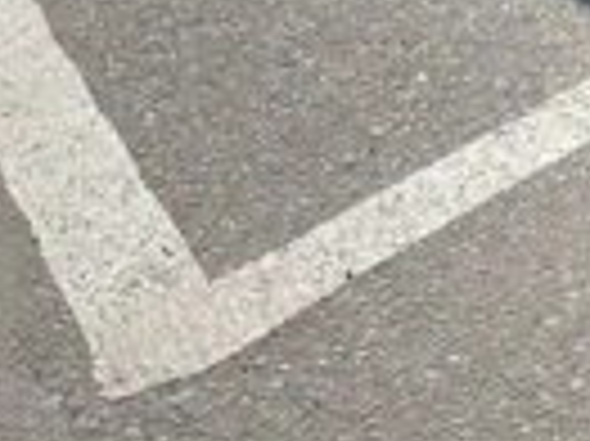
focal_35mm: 119
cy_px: -387
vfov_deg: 11.4
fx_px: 2026
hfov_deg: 13.5
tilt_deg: -21.2
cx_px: 1275
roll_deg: +3.2
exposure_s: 1/2410
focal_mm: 5.1
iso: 50
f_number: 1.6
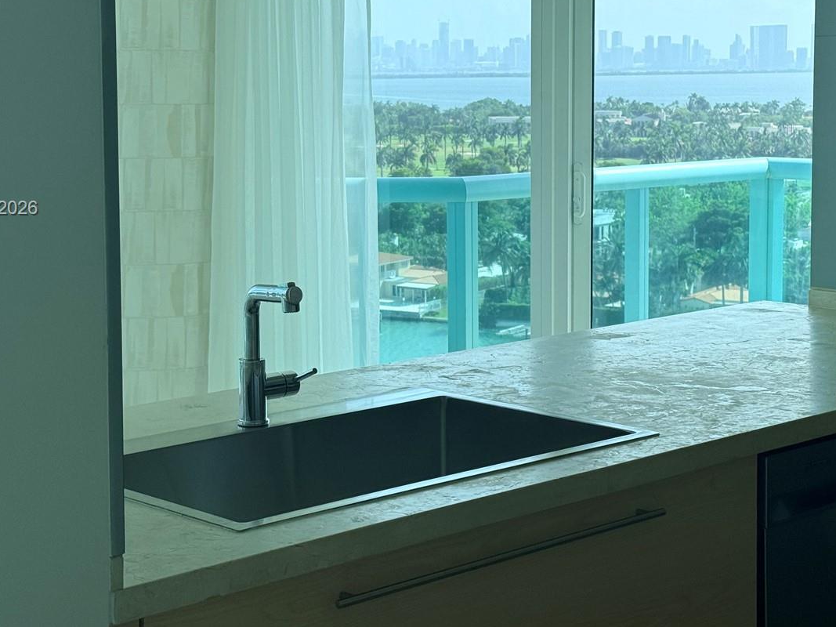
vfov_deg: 20.4
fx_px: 1739
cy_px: 209
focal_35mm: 72
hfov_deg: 27.0
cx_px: 421
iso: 64
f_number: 1.78
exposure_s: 1/2208
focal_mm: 6.76
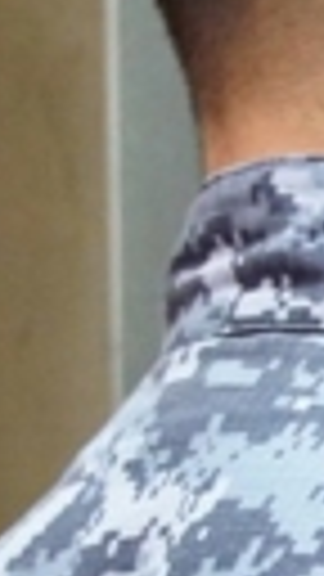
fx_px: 3360
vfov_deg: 9.7
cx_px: 1010
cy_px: 540
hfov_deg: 5.2
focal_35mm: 220
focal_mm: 24
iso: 6400
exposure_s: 1/160
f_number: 4
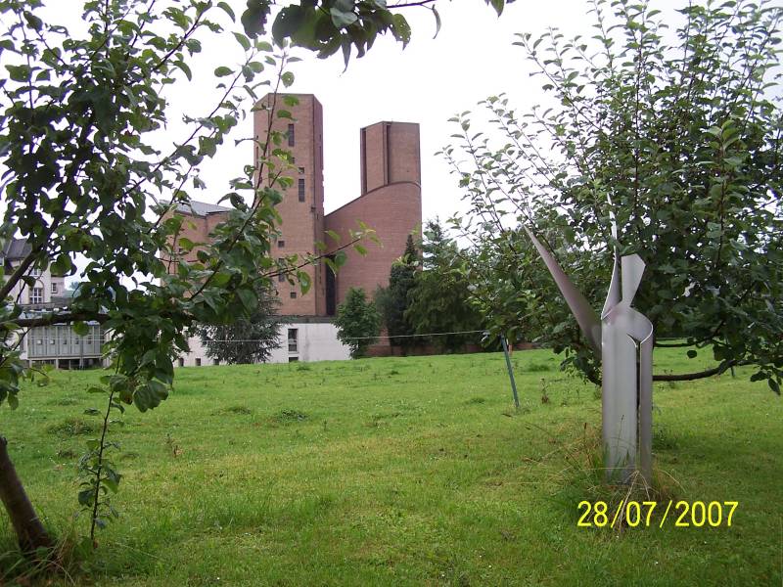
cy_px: 294
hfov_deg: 49.0
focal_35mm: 38
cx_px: 392
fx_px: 860
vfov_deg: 37.7
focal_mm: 6.3
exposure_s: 1/250
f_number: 2.8
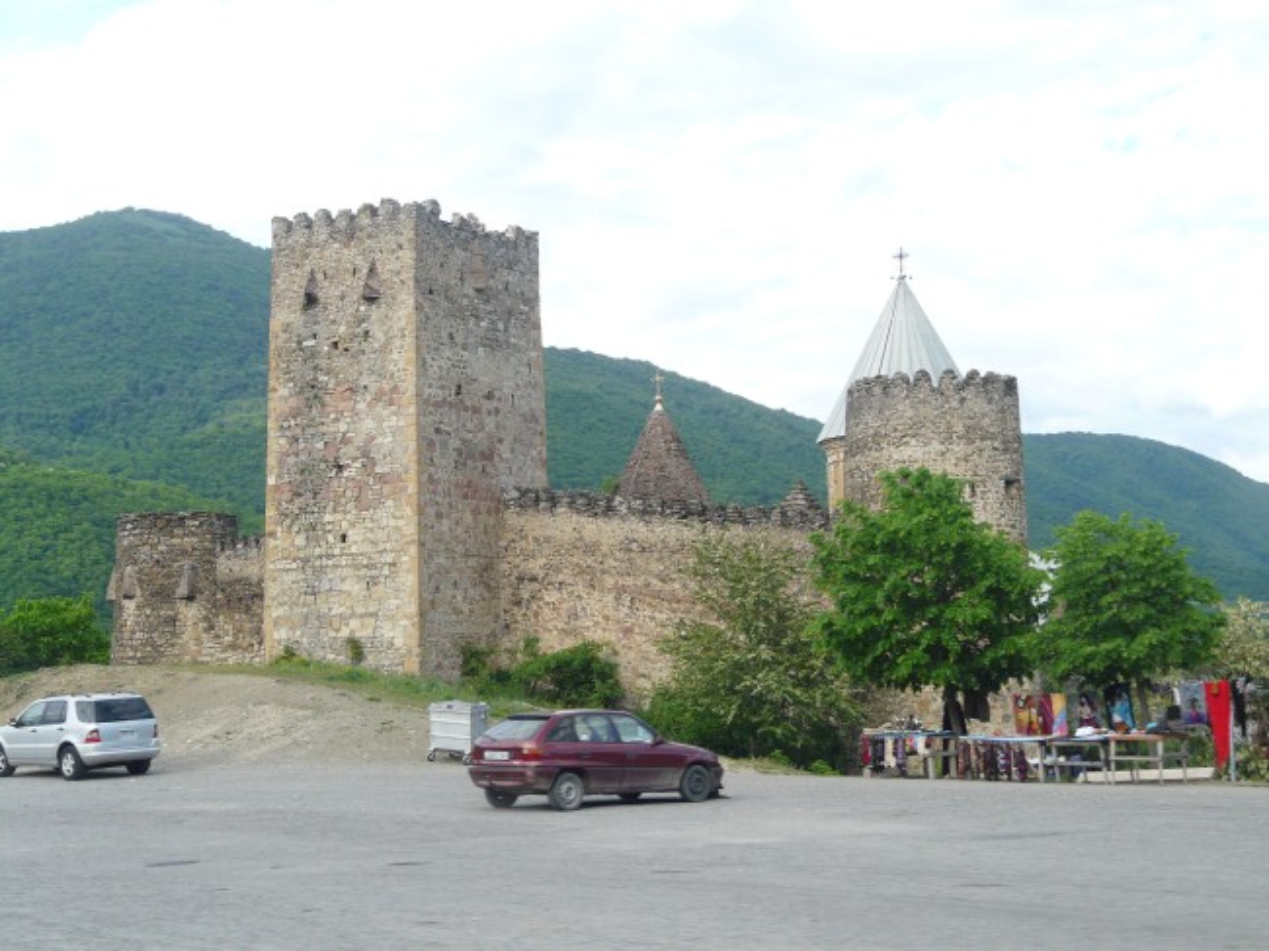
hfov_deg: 34.4
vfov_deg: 26.1
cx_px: 634
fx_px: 2052
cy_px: 476
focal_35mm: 56
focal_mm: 9.2
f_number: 4
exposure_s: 1/250
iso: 100
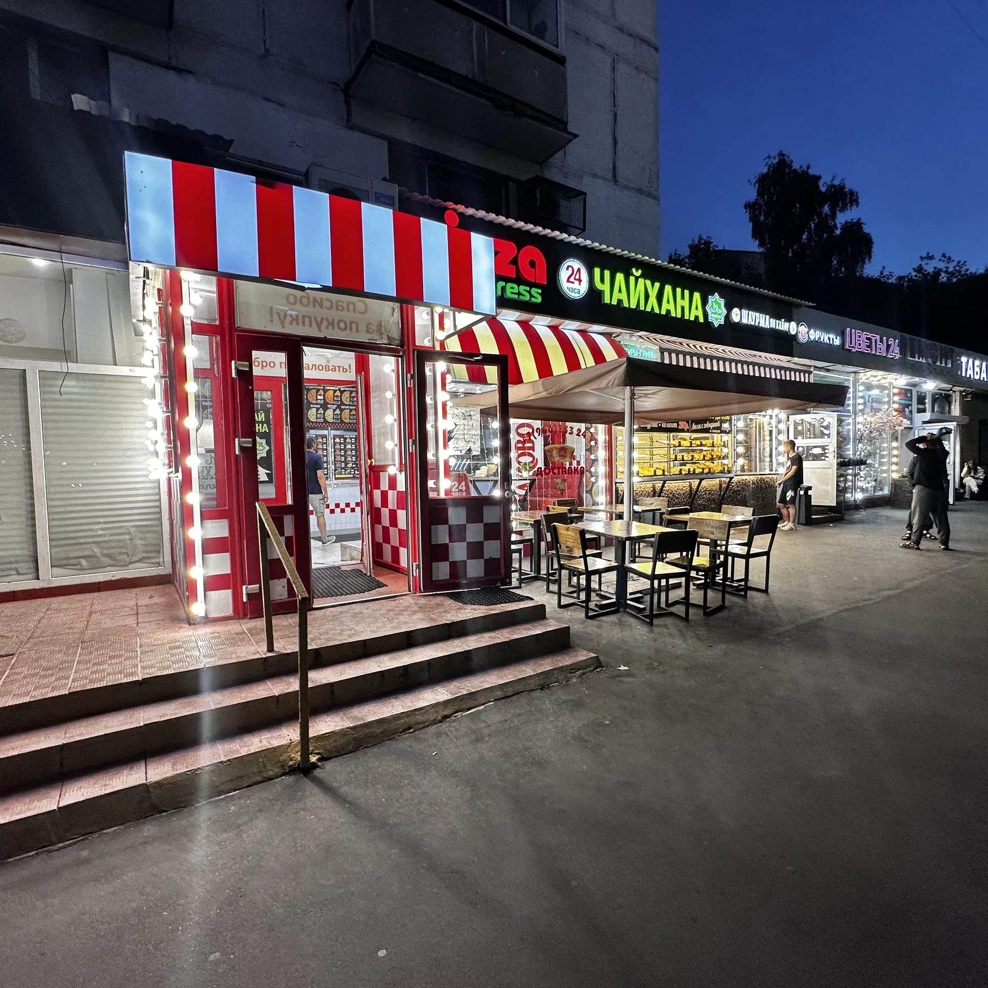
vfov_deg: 84.0
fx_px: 549
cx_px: 479
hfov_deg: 83.9
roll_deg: +1.1
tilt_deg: +1.0
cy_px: 498
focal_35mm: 17
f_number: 2.2
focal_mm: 2.22
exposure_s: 1/100
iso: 125
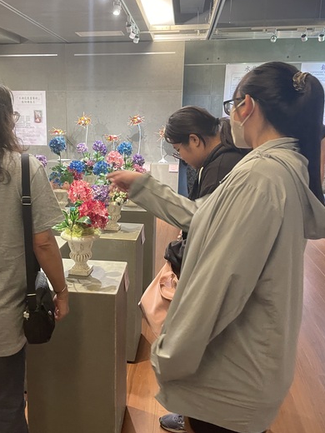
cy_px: 216
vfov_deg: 52.6
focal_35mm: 35
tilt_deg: -15.3
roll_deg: +0.8
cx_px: 100
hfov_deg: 40.0
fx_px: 438
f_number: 1.6
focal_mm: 4.2
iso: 320
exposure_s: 1/60
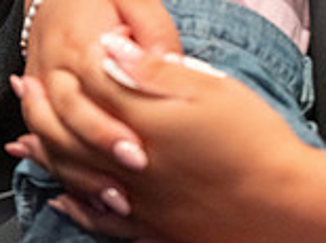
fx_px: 6309
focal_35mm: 671
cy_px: -149
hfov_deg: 3.0
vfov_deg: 2.2
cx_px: 214
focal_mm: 185
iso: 6400
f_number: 2.8
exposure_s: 1/125
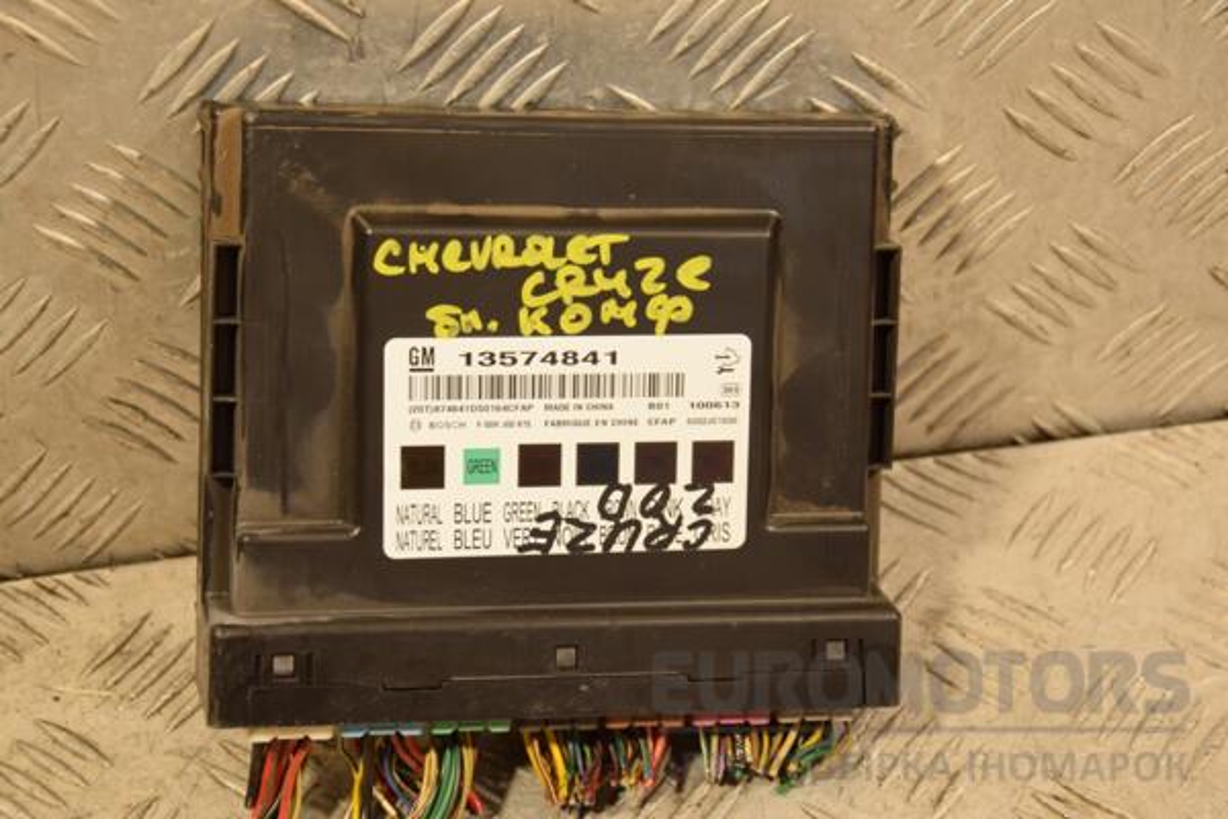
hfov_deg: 26.0
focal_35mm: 78
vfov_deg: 17.5
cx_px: 614
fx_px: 2660
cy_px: 410
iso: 800
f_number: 5.6
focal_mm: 52
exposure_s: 1/125
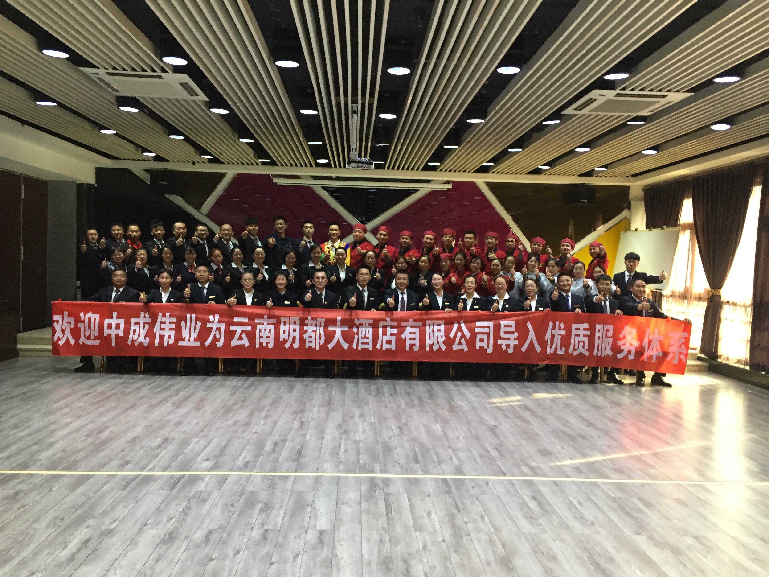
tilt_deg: -1.2
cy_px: 288
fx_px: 644
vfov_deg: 48.2
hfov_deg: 61.7
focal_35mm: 29
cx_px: 384
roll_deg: -1.6
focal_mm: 4.15
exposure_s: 1/33
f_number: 2.2
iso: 200
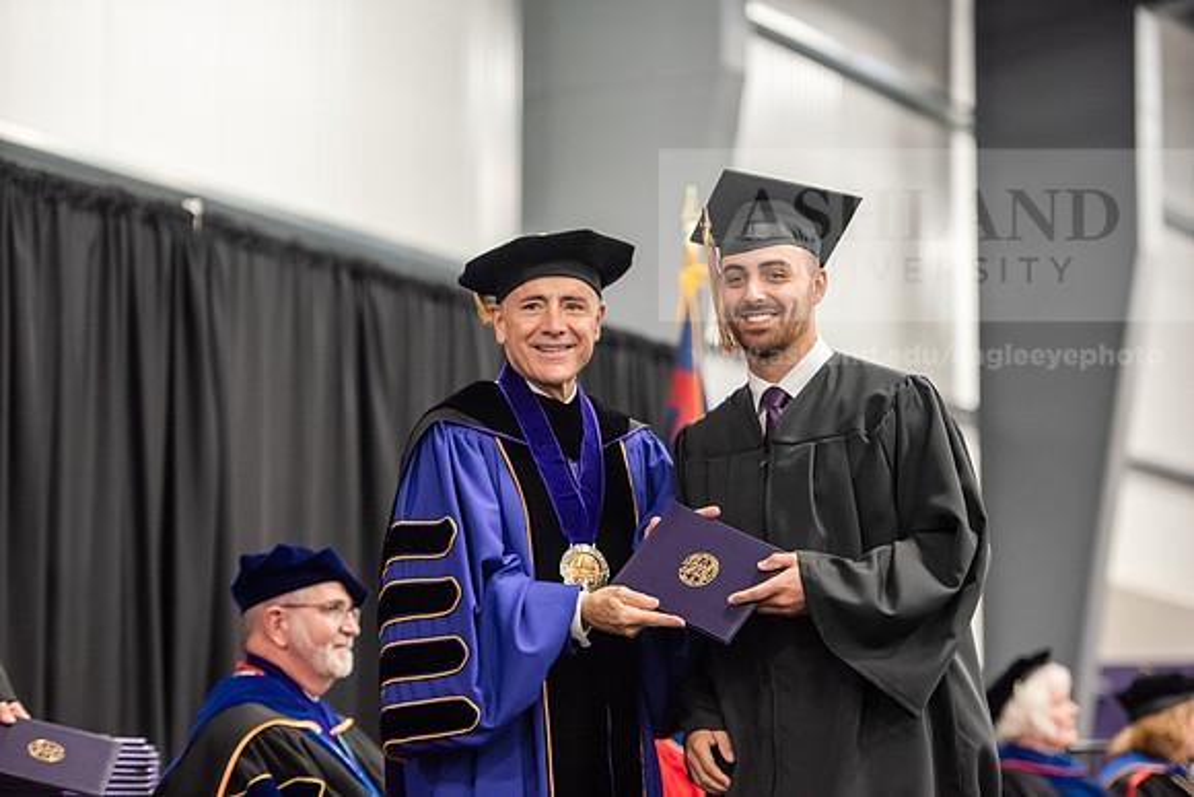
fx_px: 3649
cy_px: 398
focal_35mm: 110
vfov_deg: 12.5
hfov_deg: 18.6
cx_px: 597
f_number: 3.2
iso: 3200
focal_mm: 110
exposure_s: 1/200
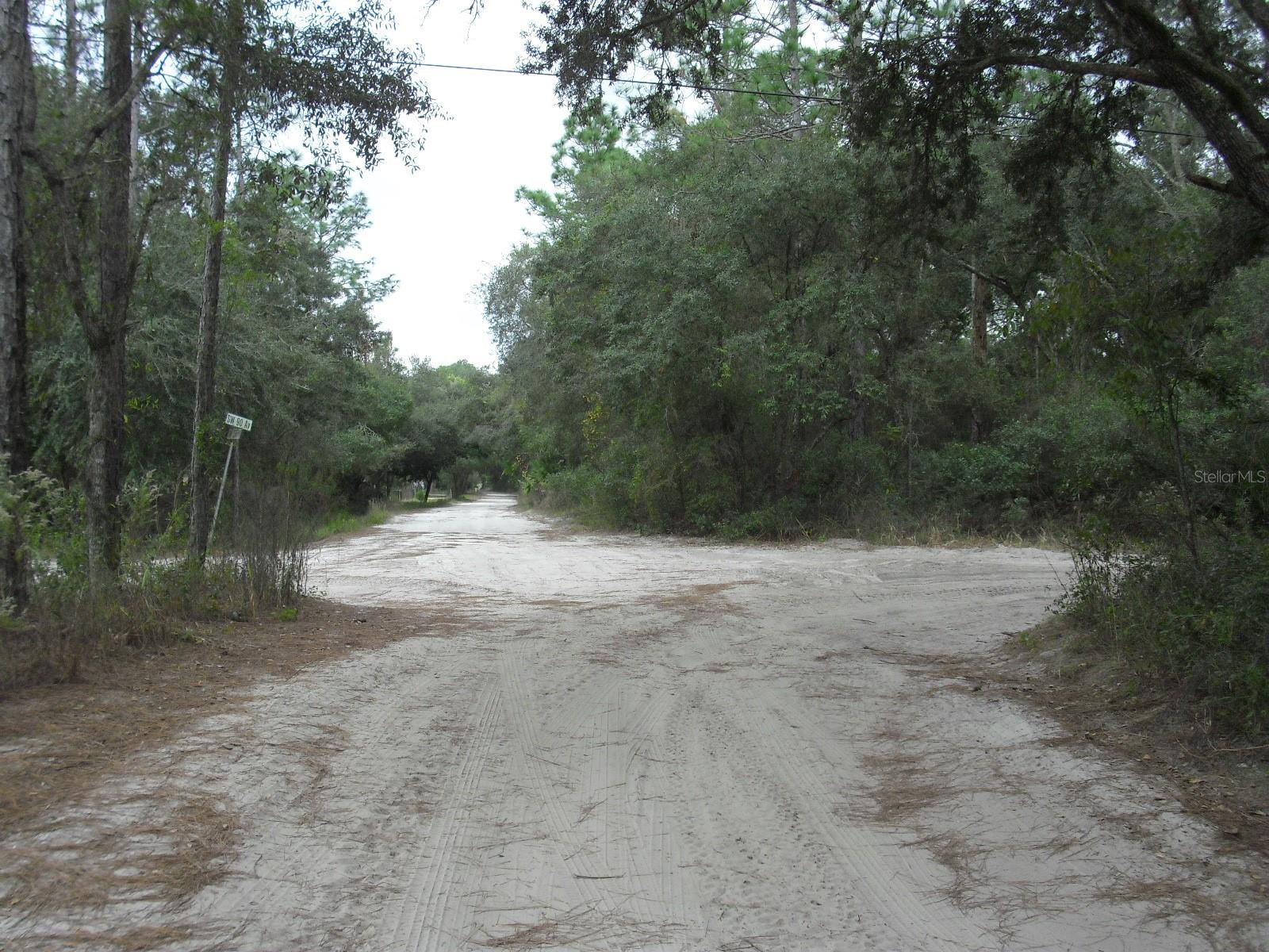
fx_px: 1393
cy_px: 476
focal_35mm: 38
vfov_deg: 37.7
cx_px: 634
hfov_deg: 49.0
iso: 100
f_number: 2.8
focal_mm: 6.2
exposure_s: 1/160
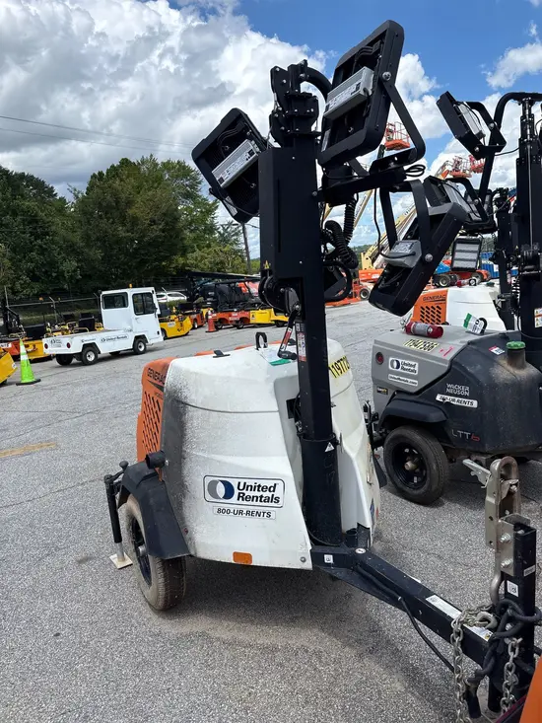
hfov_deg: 53.1
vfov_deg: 67.3
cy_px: 362
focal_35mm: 26
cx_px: 271
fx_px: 543
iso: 50
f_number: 1.6
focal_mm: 5.96
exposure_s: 1/3623
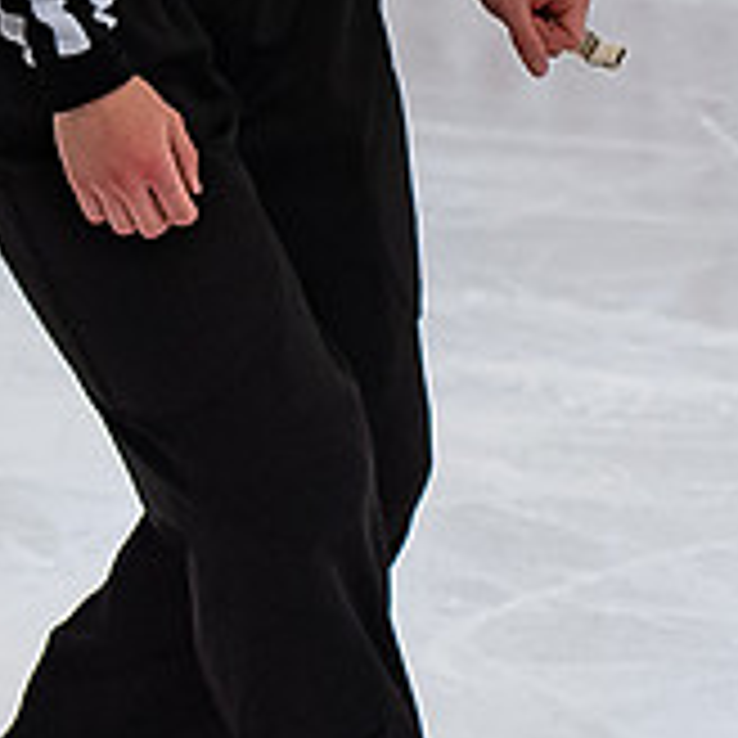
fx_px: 15775
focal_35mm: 654
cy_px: -679
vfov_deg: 2.7
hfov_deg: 2.7
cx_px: 324
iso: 800
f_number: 3.2
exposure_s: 1/500
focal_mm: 86
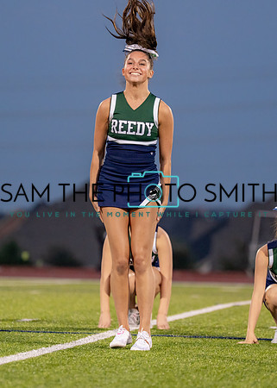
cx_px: 132
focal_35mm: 287
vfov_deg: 7.0
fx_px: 3167
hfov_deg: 5.0
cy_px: 223
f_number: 2.8
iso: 1250
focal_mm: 167
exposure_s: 1/1000
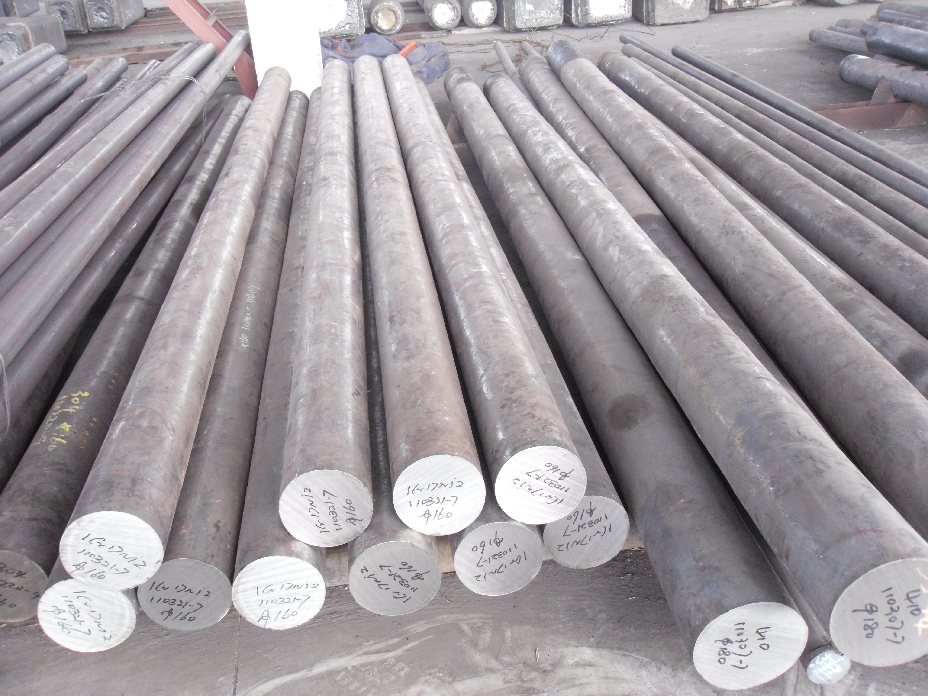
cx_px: 464
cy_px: 348
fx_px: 1206
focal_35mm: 45
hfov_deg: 42.1
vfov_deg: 32.2
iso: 400
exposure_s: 1/22
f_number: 3.5
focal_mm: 6.3
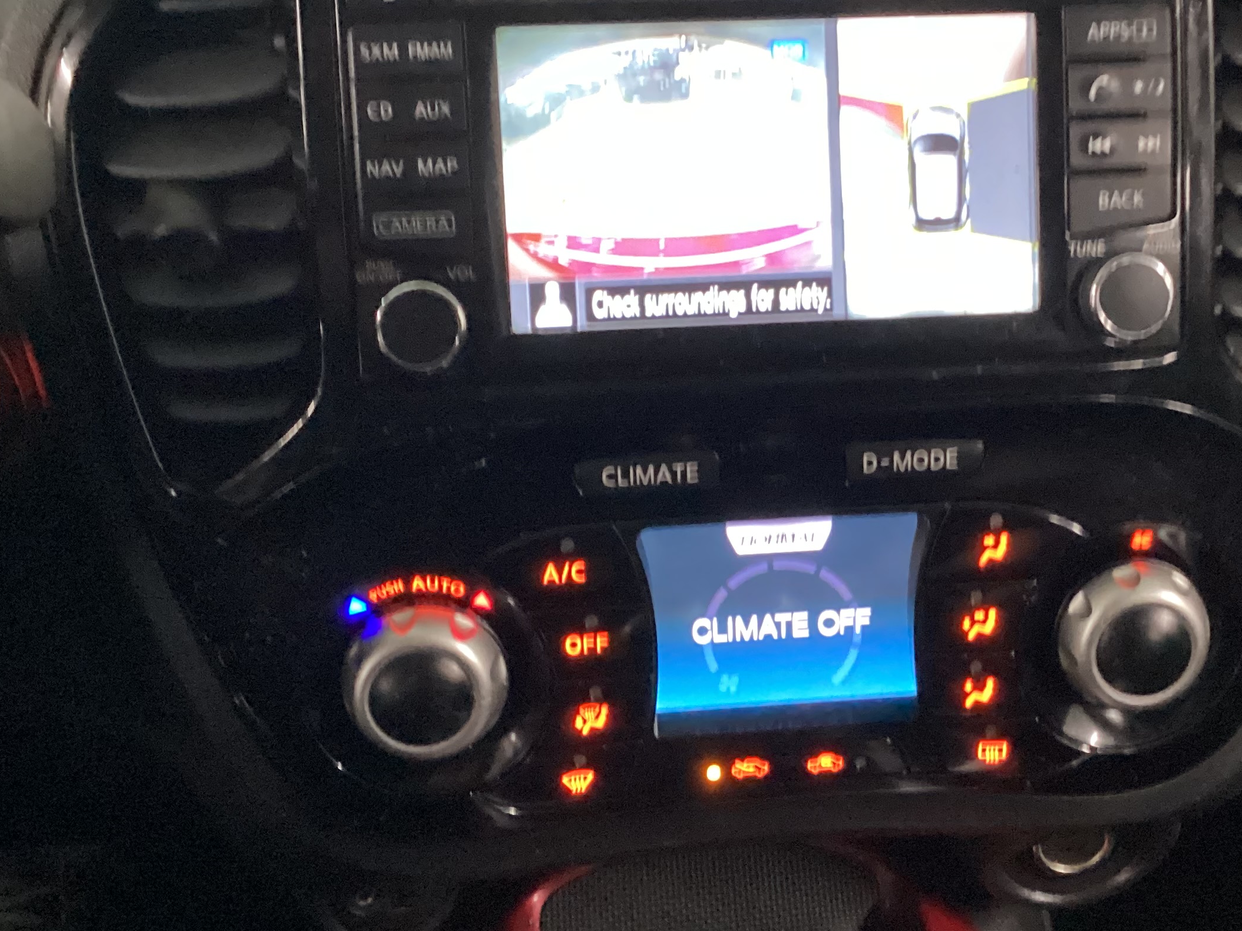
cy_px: 390
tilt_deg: -28.5
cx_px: 785
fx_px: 1722
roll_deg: -1.4
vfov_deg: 30.2
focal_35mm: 48
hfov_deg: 39.4
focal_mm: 3.3
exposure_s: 1/25
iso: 500
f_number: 2.4
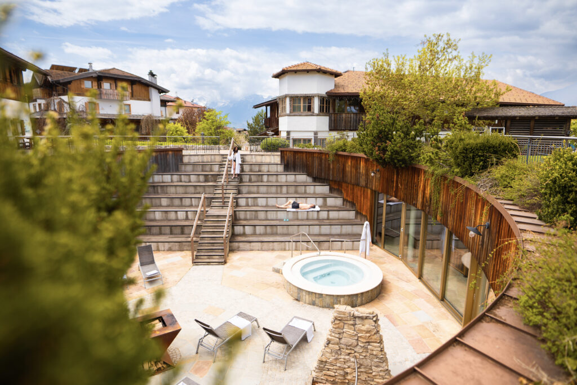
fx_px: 321
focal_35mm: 20
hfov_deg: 84.0
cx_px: 288
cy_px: 192
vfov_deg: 61.9
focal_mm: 20
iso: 100
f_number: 2.2
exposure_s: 1/2500
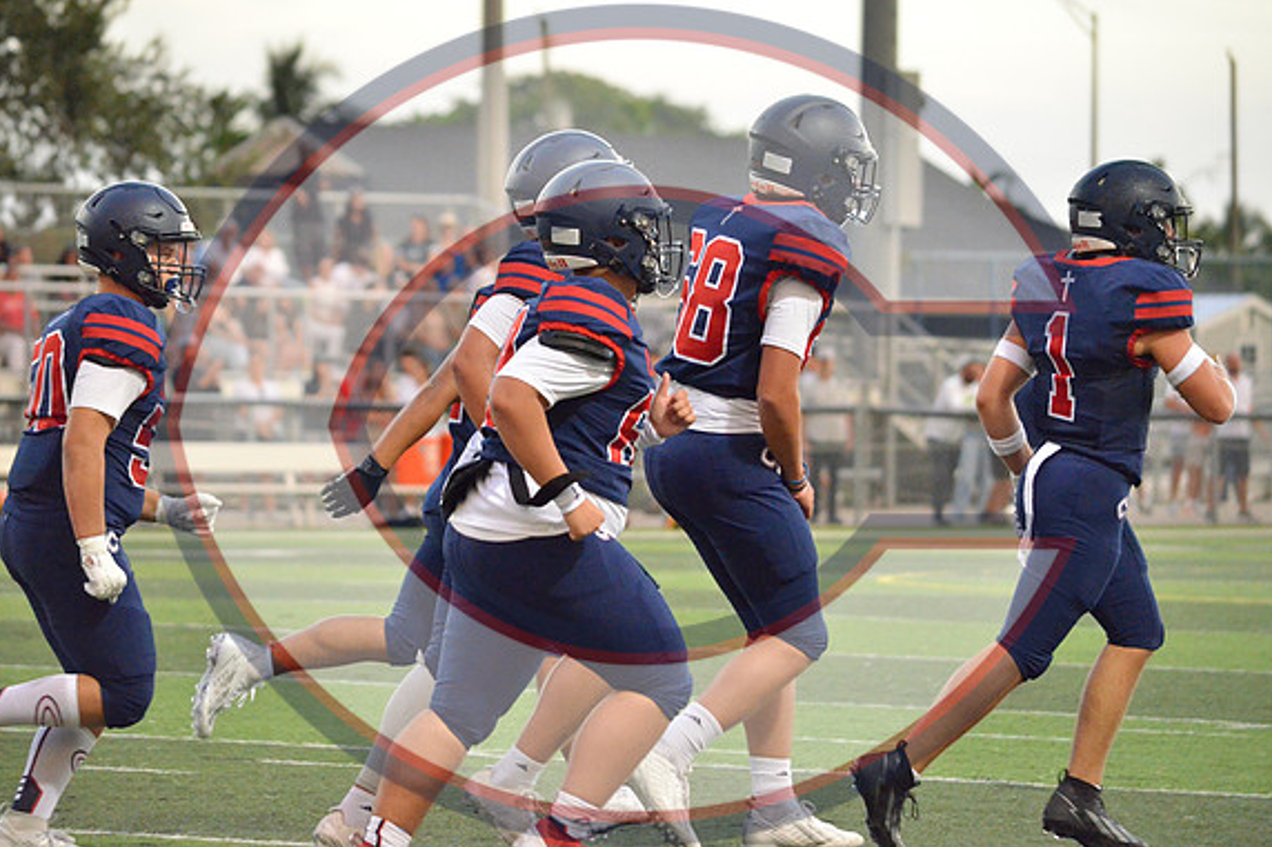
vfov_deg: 5.3
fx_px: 9113
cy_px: 425
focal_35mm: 258
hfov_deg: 8.0
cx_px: 629
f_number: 5
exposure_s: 1/500
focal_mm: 170
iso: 4500
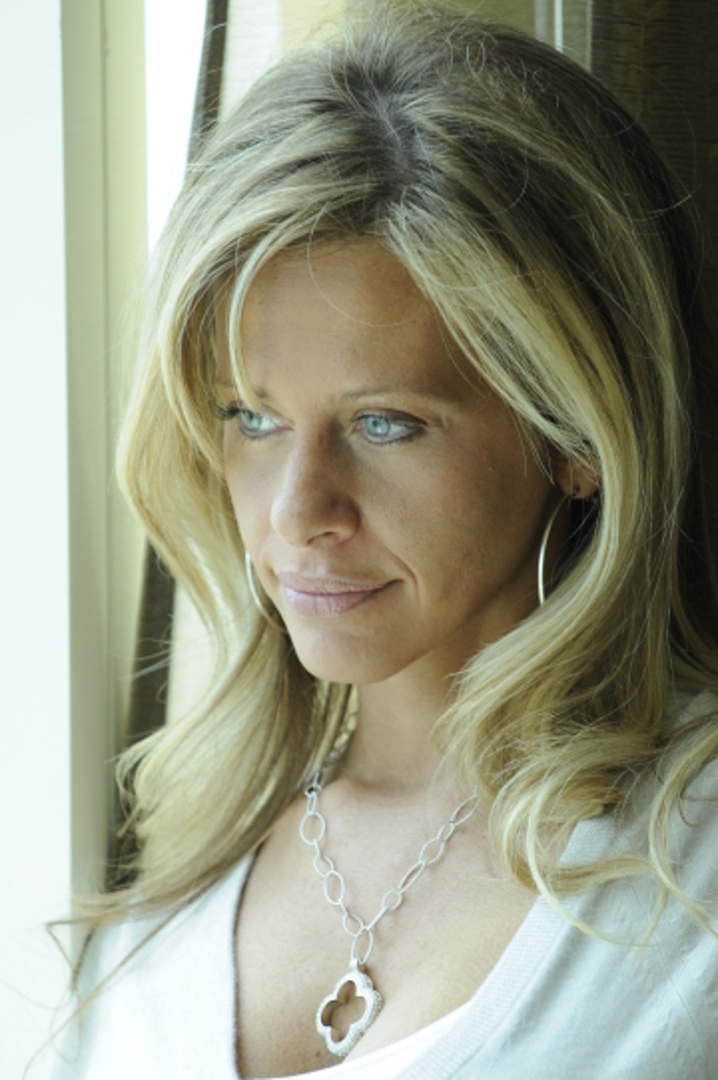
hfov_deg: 4.8
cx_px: 359
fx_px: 8547
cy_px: 540
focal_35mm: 285
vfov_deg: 7.2
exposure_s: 1/125
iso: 640
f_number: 4.5
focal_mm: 190
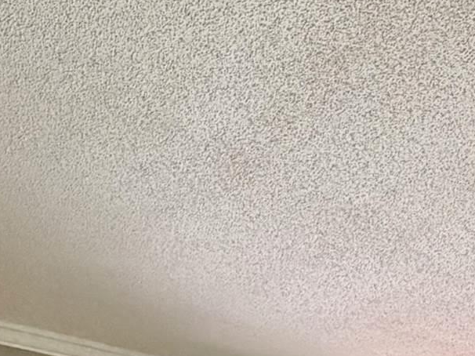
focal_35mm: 71
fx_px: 974
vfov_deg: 16.3
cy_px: 693
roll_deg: +1.0
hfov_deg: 27.4
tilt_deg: -0.7
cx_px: 280
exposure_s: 1/120
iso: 250
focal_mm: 2.22
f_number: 2.2
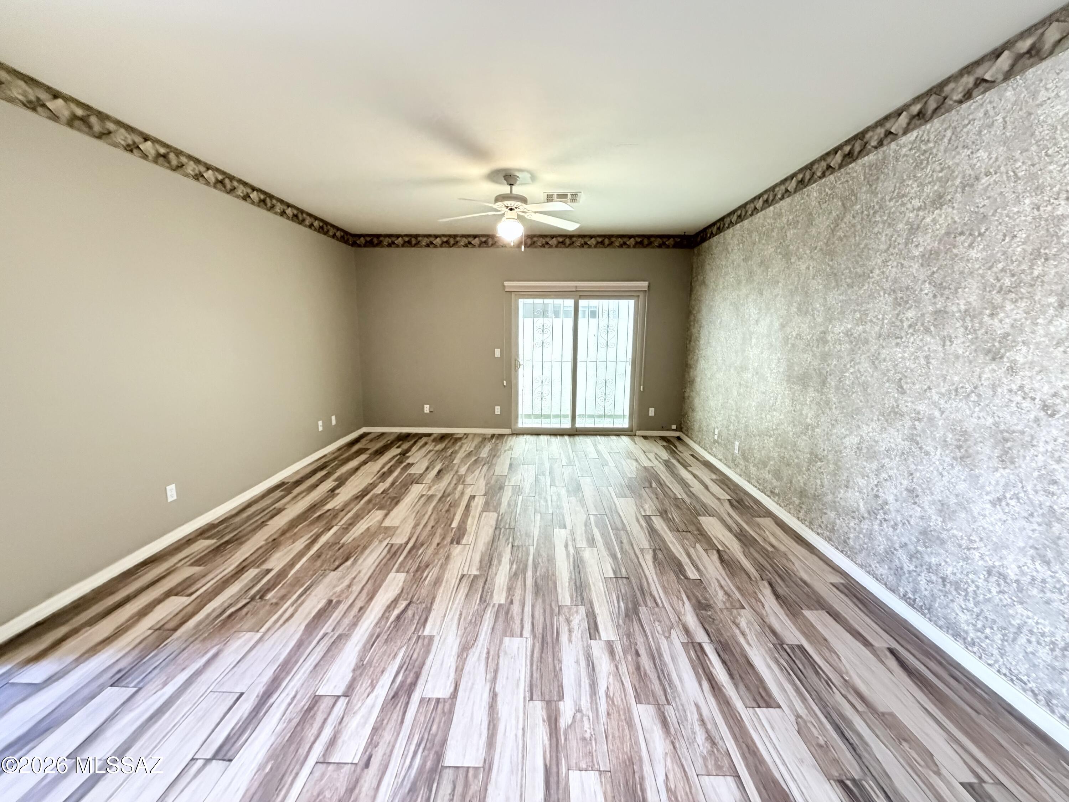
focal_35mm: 14
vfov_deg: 85.7
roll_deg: -0.3
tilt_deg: -10.3
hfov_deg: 102.1
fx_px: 432
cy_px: 401
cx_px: 534
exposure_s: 1/60
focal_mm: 2.22
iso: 1000
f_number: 2.2
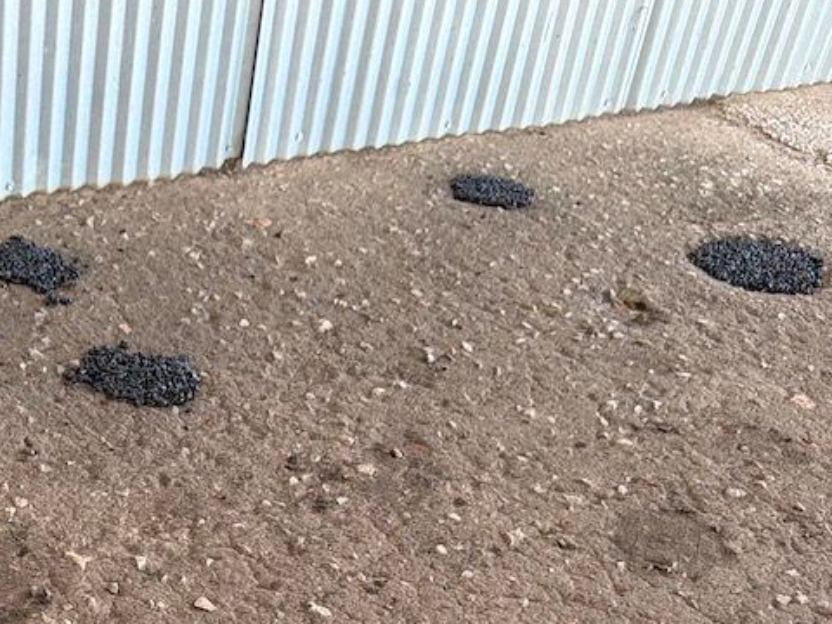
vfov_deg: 21.4
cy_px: 740
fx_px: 1538
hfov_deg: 28.6
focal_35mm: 64
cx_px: 24
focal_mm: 6.76
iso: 80
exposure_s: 1/121
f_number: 1.78
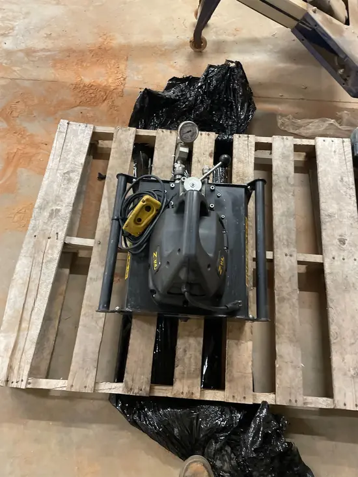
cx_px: 179
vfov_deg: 67.3
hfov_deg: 53.1
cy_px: 238
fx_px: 358
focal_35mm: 26
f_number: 1.6
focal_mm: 4.2
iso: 500
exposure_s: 1/40
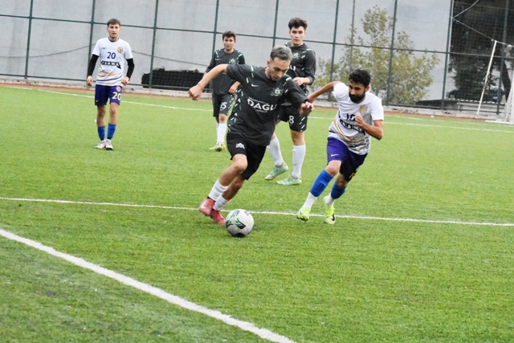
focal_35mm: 168
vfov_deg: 8.2
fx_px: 2399
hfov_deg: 12.2
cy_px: 172
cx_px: 257
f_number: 10
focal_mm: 112
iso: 16000
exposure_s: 1/400
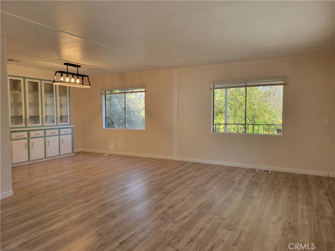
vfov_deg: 53.1
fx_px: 252
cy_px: 126
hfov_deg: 67.3
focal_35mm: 26
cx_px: 168
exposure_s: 1/120
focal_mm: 5.4
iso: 80
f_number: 1.8
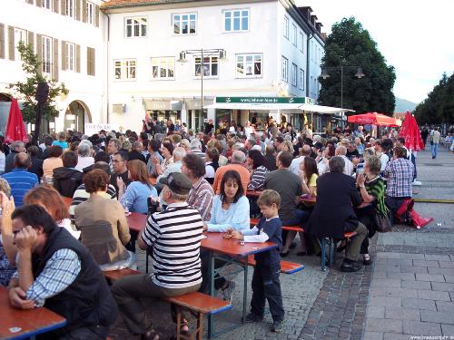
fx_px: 511
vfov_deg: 36.8
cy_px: 170
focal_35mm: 39
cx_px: 227
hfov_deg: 47.9
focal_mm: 8
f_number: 3.4
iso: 100
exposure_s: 1/90
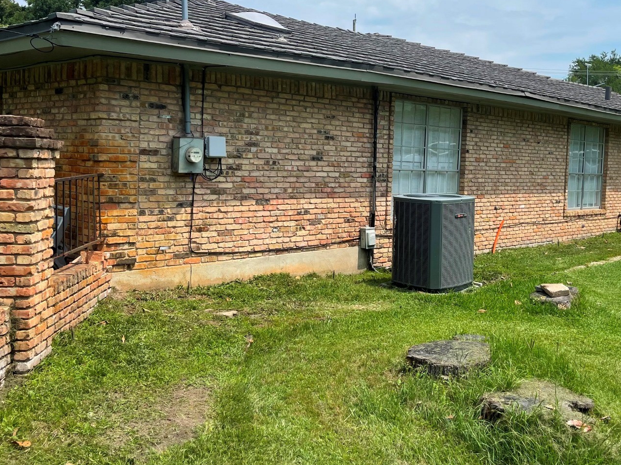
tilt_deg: -2.8
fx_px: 682
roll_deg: -2.7
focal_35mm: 38
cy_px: 180
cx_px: 393
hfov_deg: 48.5
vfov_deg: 37.5
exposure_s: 1/3922
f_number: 1.6
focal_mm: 5.1
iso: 32
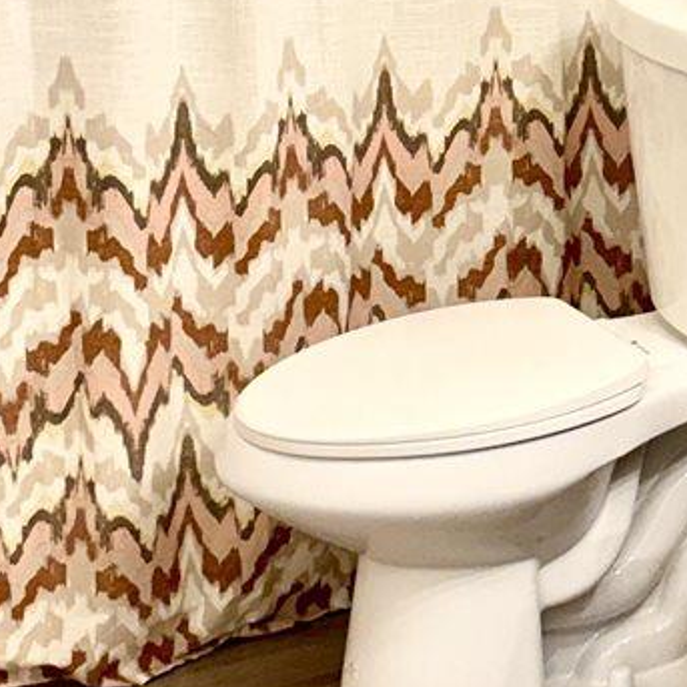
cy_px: -60
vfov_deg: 17.7
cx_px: 695
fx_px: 2133
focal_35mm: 95
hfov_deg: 17.8
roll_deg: +0.2
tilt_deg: -9.2
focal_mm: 6.76
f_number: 1.78
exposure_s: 1/120
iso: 160
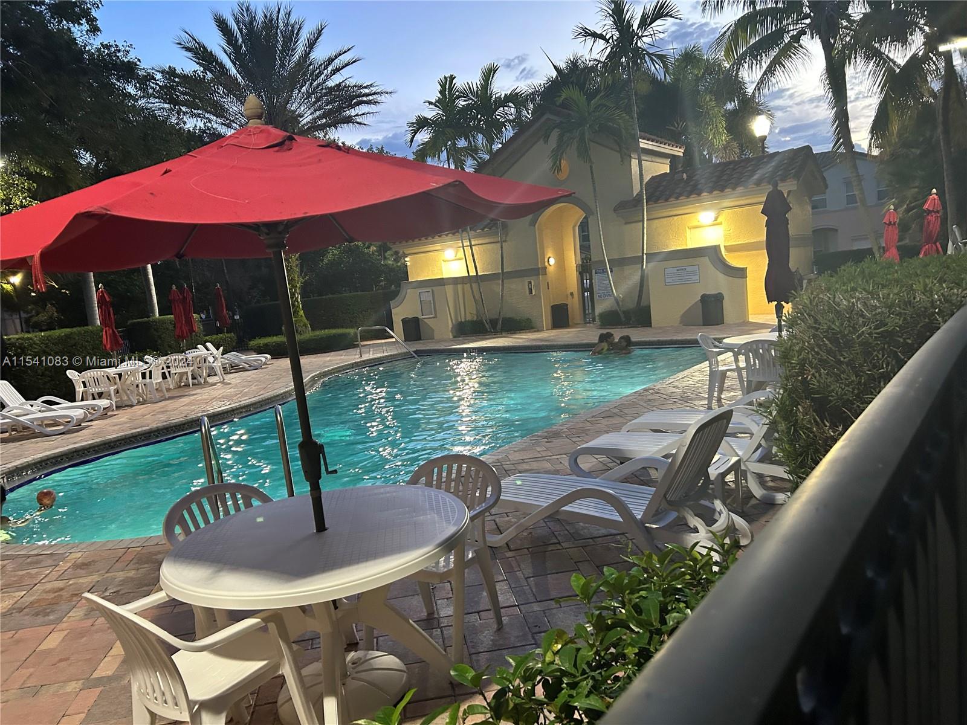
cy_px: 362
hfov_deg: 67.3
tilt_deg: -7.2
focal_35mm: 26
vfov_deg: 53.1
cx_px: 484
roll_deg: +6.2
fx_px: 726
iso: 400
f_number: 1.5
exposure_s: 1/60
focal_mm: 5.7
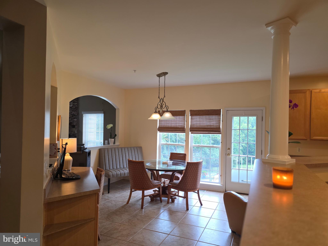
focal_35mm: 23
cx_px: 164
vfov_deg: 58.9
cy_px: 123
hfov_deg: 73.9
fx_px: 218
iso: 125
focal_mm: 6.3
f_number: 1.7
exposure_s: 1/120
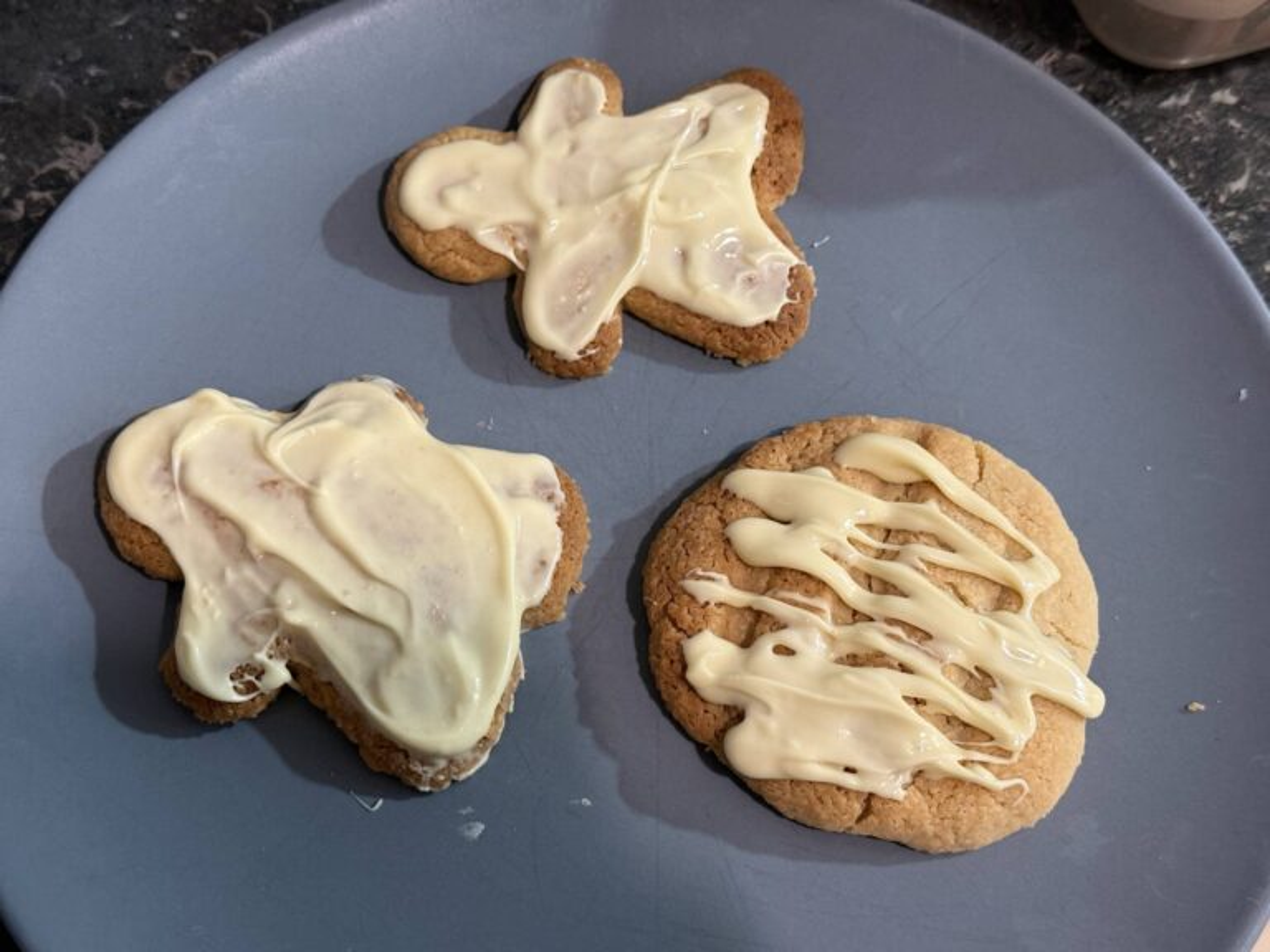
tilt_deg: -65.1
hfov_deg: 39.7
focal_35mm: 48
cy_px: 476
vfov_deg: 30.3
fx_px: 1761
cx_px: 635
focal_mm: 6.76
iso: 320
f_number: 1.78
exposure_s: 1/33
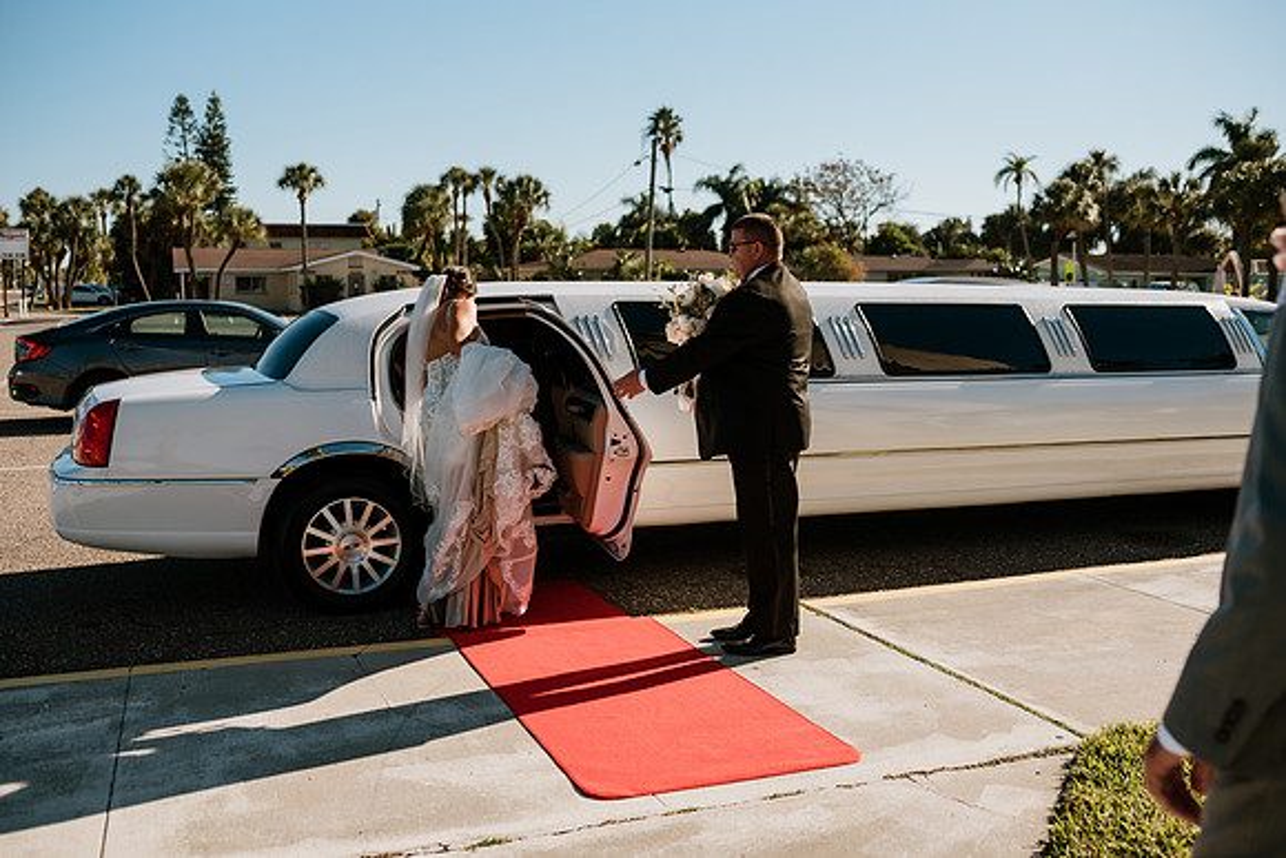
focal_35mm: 36
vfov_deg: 36.7
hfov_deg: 52.9
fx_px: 1293
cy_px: 429
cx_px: 643
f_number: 2.8
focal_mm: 35
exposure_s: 1/4000
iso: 100
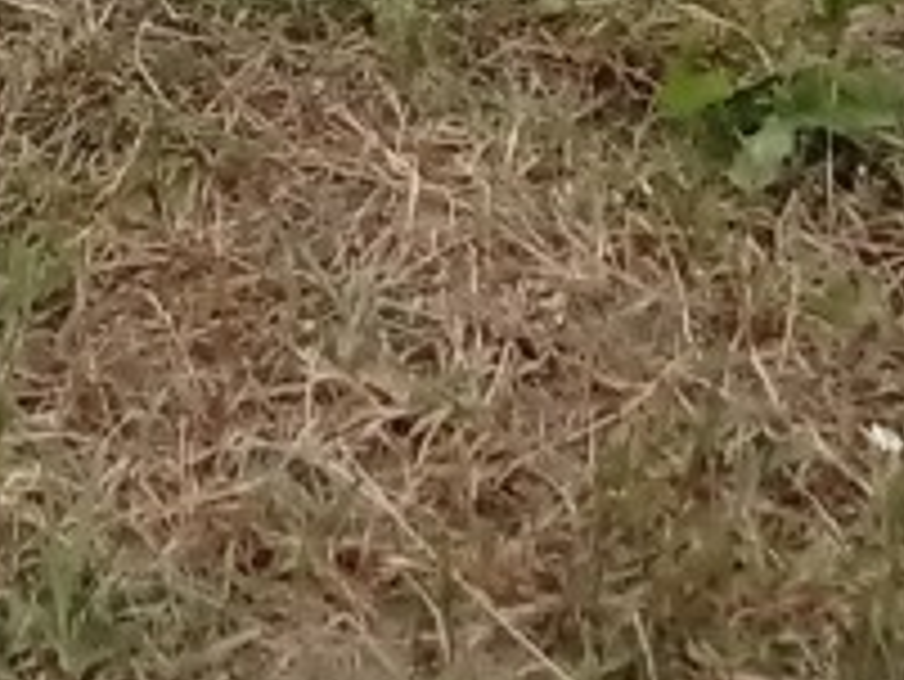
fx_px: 5827
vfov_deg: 5.8
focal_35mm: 223
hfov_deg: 8.8
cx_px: -202
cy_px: -1986
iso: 105
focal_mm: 4.74
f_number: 1.79
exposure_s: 1/1996
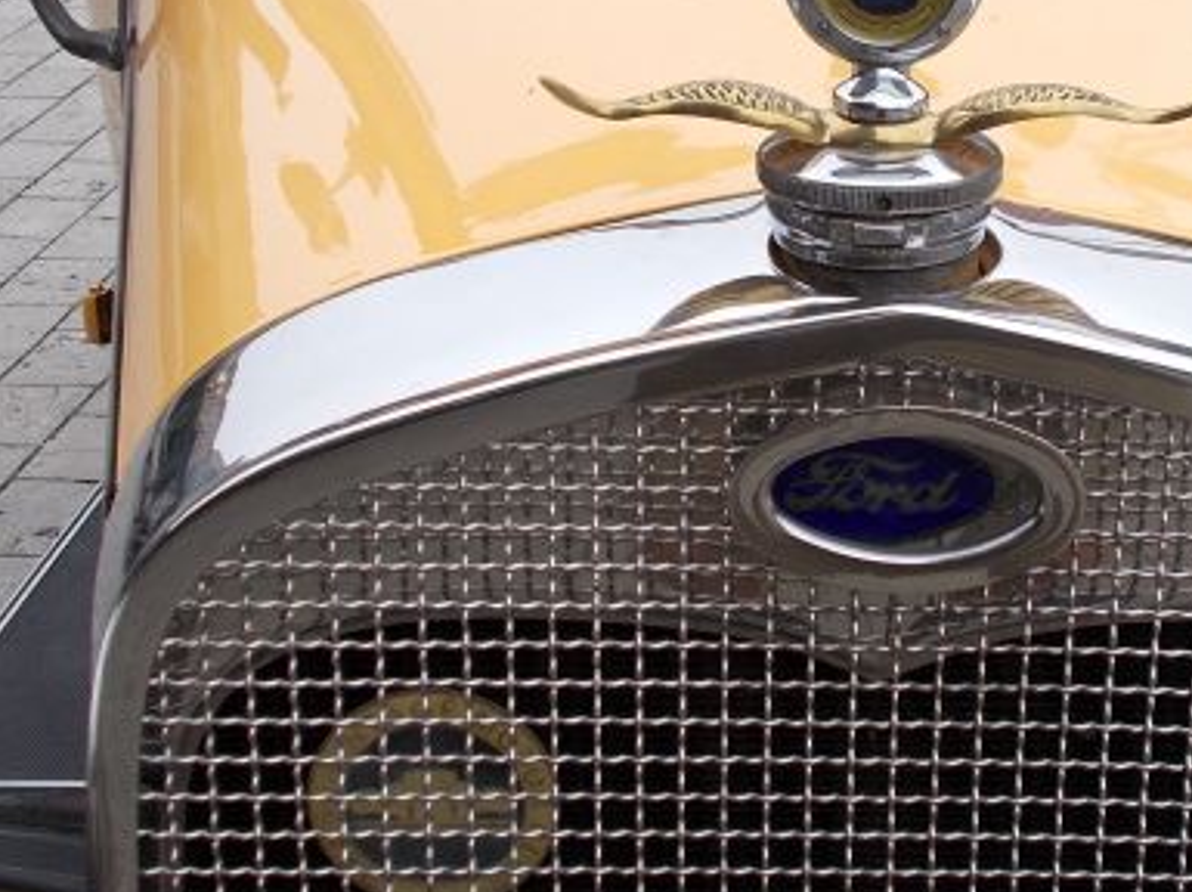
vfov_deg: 20.0
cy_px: 223
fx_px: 2511
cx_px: 864
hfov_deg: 26.4
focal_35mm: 73
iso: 80
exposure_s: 1/250
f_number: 3.9
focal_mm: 6.9
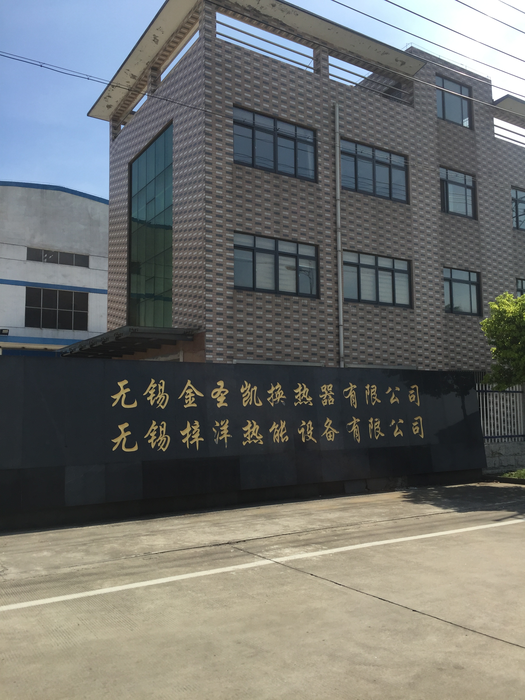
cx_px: 262
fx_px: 586
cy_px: 350
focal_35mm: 29
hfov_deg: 48.2
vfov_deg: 61.7
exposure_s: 1/1980
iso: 32
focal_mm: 4.15
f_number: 2.2
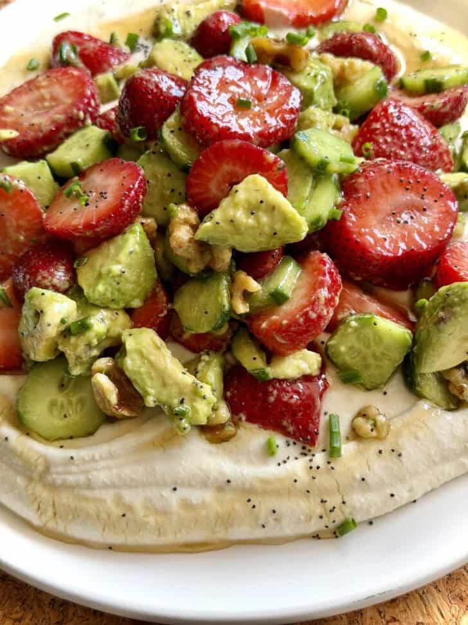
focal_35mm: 48
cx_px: 234
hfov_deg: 30.3
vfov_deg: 39.7
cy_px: 312
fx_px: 865
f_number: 1.8
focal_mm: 6.8
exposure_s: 1/89
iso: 100
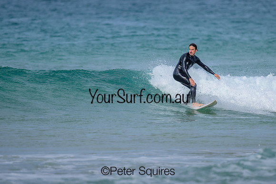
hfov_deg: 1.9
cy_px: 83
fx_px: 8440
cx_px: 153
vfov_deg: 1.3
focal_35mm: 1101
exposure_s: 1/2000
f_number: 6.3
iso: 220
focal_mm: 800
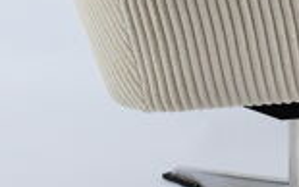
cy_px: -41
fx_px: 1255
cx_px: 297
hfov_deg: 13.4
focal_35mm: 154
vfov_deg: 8.4
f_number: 5
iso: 800
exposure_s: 1/125
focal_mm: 26
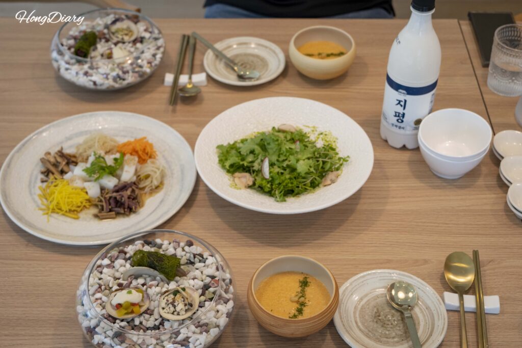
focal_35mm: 48
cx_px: 261
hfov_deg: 41.1
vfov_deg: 28.1
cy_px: 174
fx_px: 696
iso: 800
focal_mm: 48
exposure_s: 1/160
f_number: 5.6
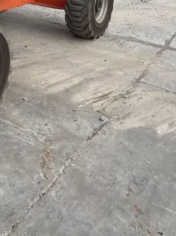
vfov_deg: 28.7
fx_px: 407
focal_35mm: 60
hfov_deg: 22.9
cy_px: -33
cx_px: -18
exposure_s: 1/4292
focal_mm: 4.2
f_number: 1.6
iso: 50
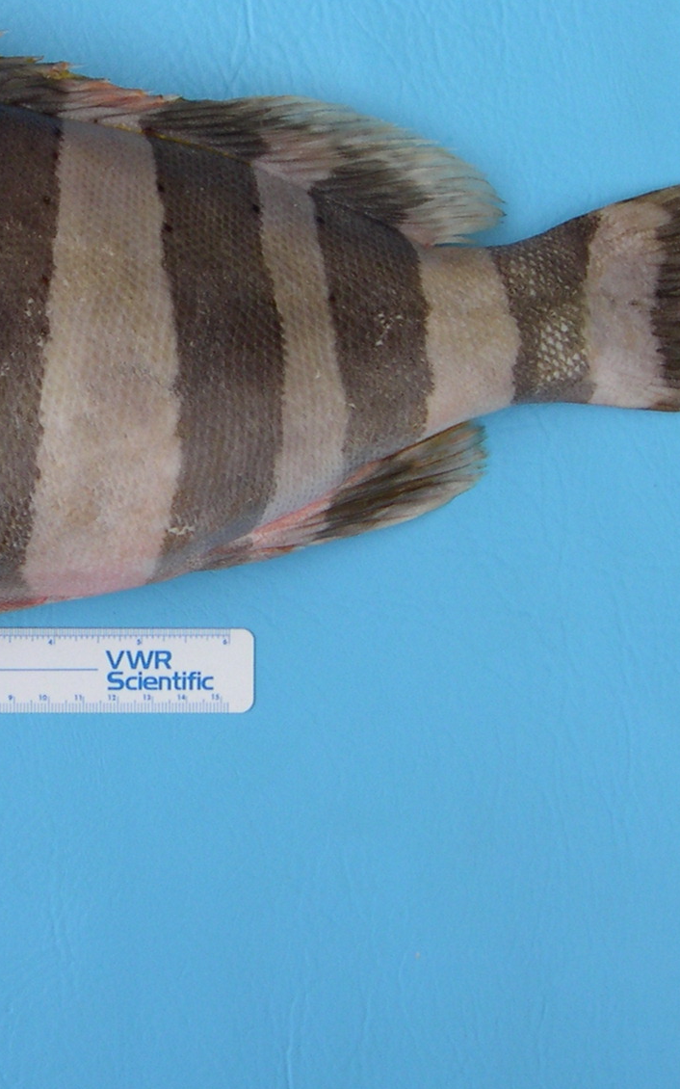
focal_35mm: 81
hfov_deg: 15.8
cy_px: 348
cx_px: -18
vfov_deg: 25.4
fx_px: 2402
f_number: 2.8
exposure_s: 1/626
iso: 100
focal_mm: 8
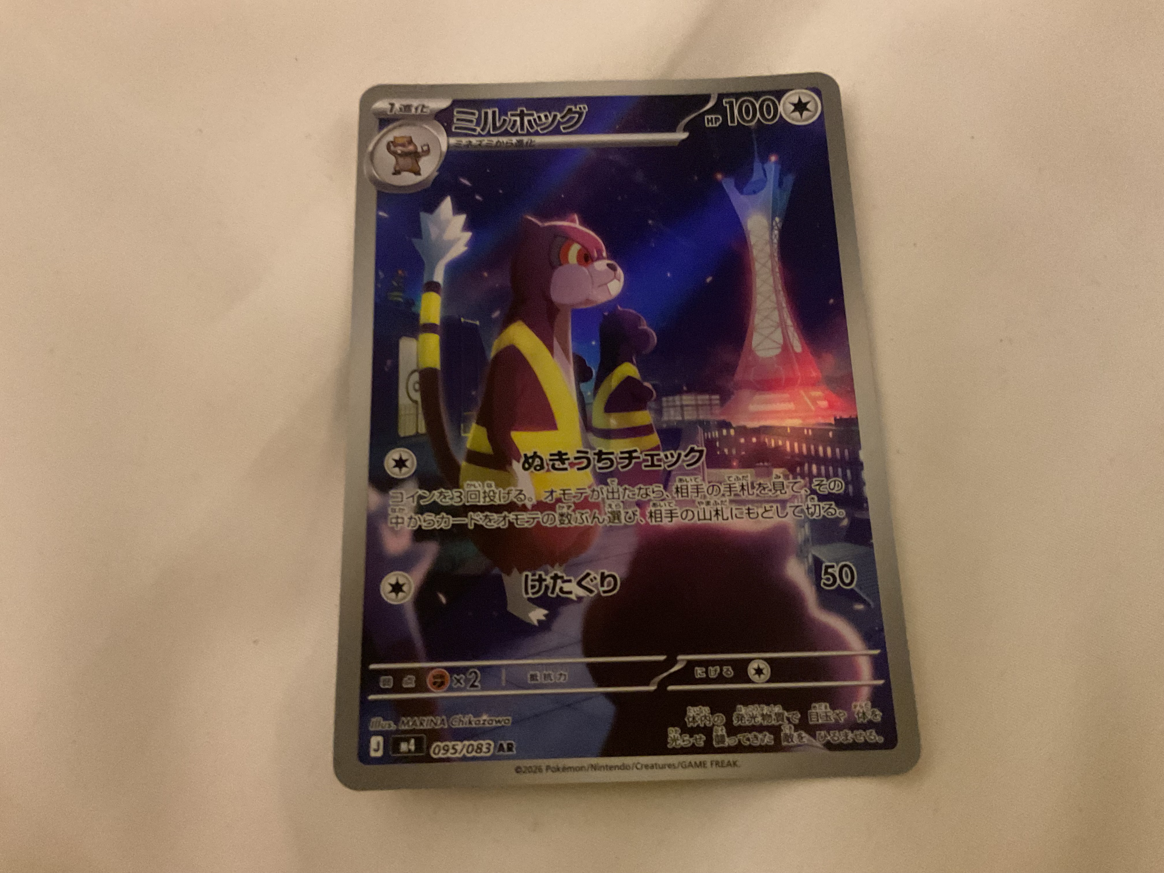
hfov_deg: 61.7
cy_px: 436
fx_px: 975
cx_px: 582
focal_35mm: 29
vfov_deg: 48.2
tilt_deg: -75.0
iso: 500
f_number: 1.8
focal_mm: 3
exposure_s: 1/24
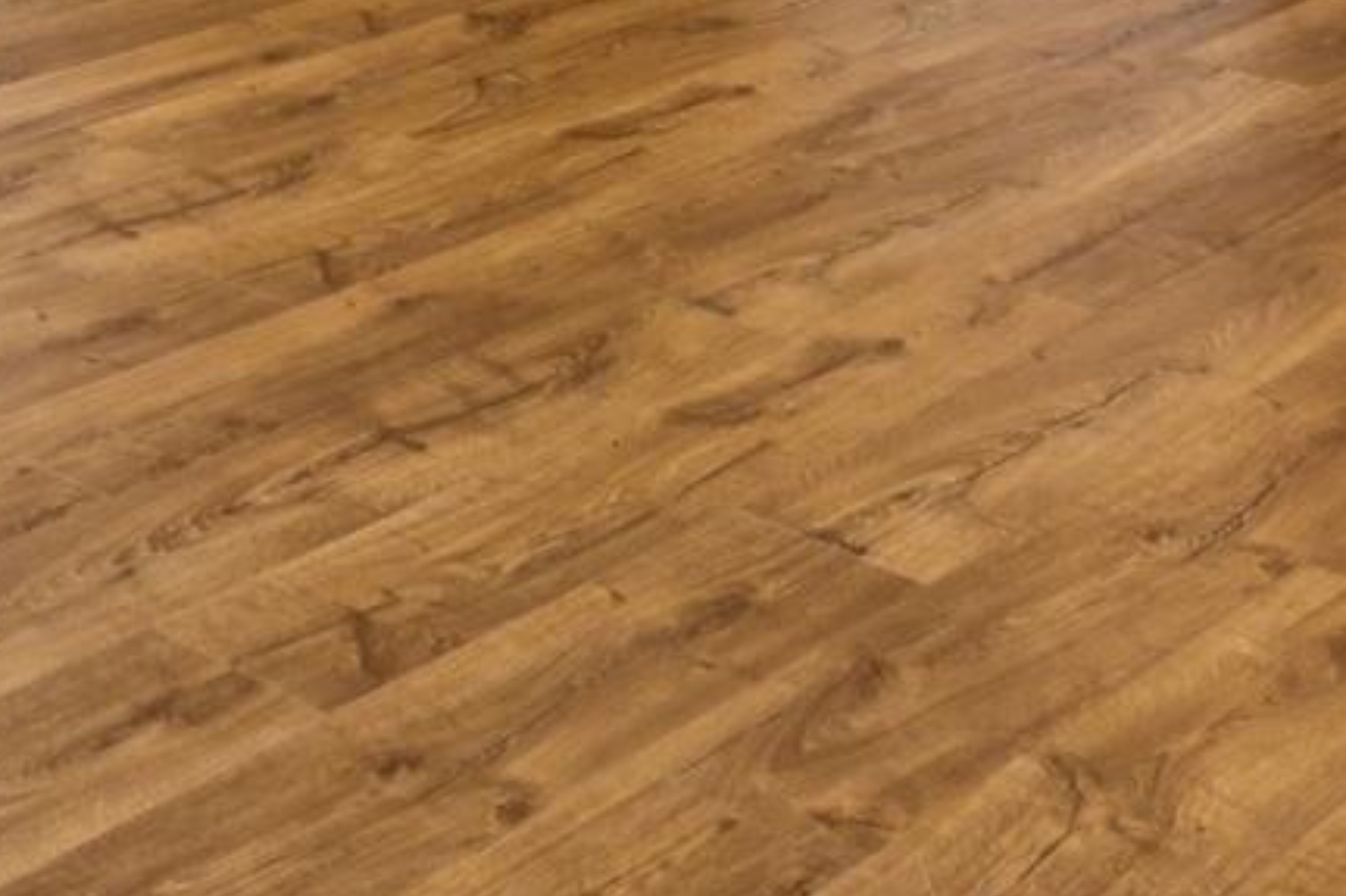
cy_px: -835
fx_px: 2947
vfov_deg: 14.6
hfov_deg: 24.6
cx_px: 6
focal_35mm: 79
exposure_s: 1/6
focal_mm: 16.6
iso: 100
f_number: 9
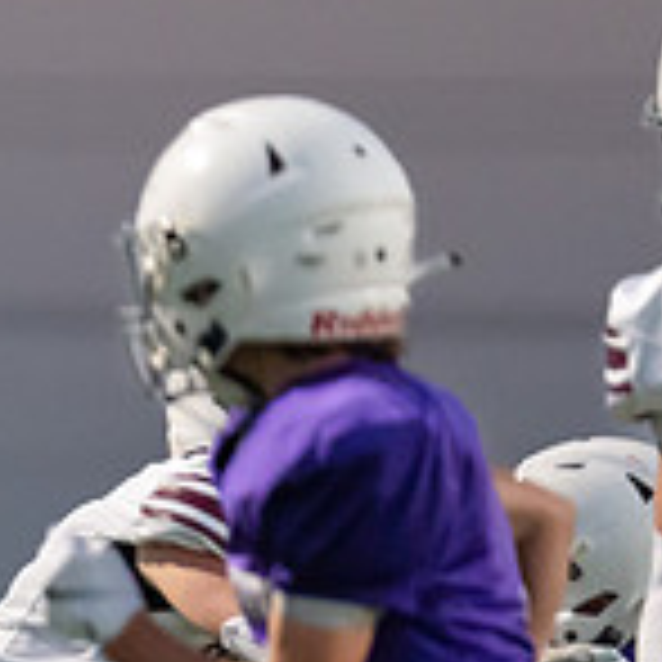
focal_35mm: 802
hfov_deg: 2.2
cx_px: -1139
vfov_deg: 2.2
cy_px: 891
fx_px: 17352
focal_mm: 162
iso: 3200
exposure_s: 1/1250
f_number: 2.8
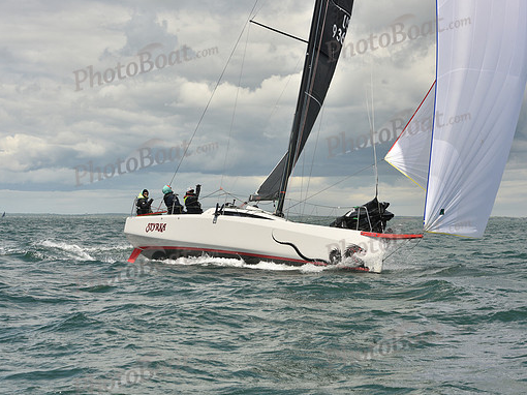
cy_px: 199
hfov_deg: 18.9
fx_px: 1583
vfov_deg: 14.2
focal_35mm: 104
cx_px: 273
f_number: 13
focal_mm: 95
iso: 320
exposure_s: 1/800
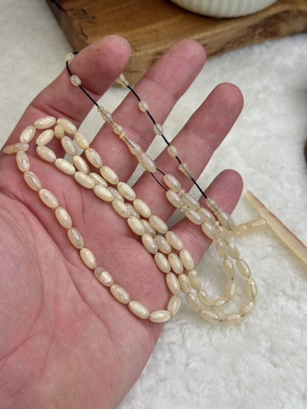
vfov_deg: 39.7
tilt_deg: -53.4
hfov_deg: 30.3
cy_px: 204
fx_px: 568
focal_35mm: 48
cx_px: 154
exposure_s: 1/354
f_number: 1.78
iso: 64
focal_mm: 6.76
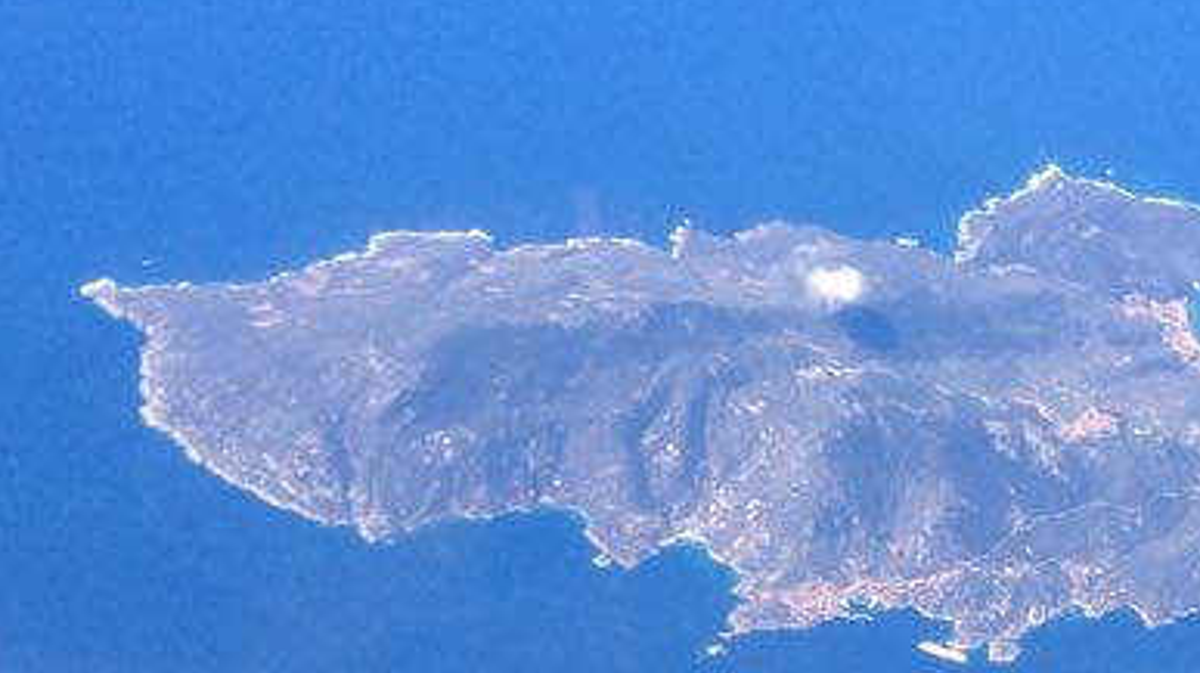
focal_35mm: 101
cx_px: 1209
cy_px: 279
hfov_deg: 20.5
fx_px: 3211
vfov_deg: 12.0
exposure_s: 1/935
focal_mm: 4.28
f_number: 2.4
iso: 64
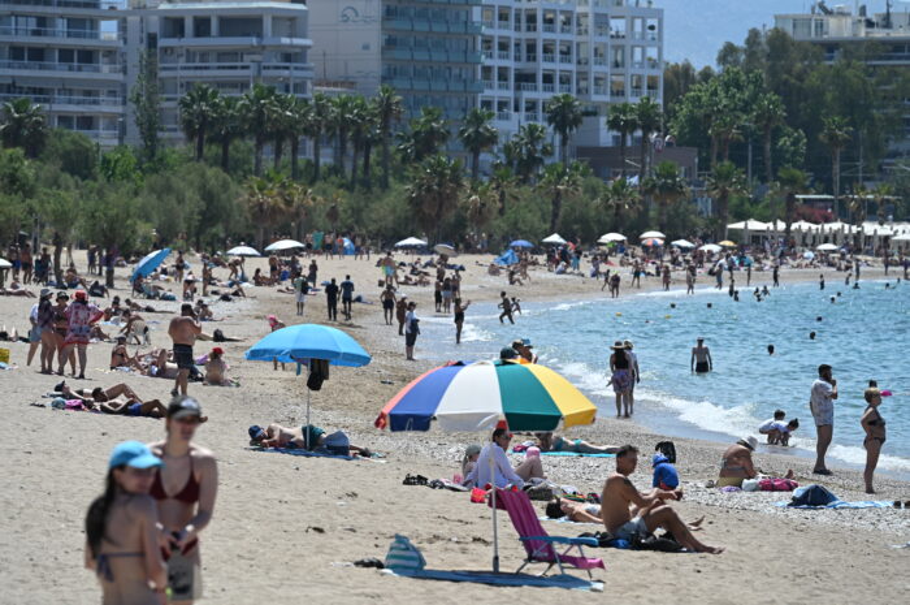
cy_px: 302
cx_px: 455
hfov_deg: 10.3
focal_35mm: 200
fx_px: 5050
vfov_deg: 6.9
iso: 100
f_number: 5.6
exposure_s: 1/800
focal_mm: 200
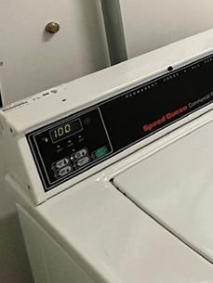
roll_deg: -2.1
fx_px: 451
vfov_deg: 30.9
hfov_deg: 20.0
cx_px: 374
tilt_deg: -12.8
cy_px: -32
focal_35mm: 55
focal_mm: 2.22
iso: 200
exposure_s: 1/120
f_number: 2.2
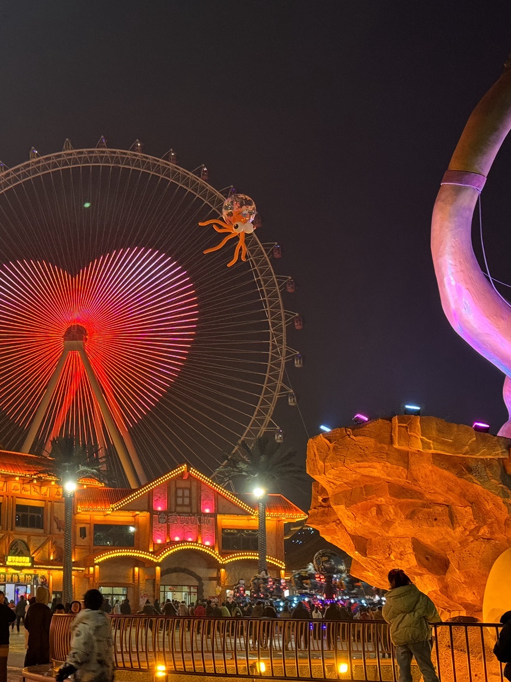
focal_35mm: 65
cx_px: 75
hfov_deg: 22.2
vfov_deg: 29.8
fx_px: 1279
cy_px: 344
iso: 200
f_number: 1.78
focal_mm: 6.86
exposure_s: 1/50
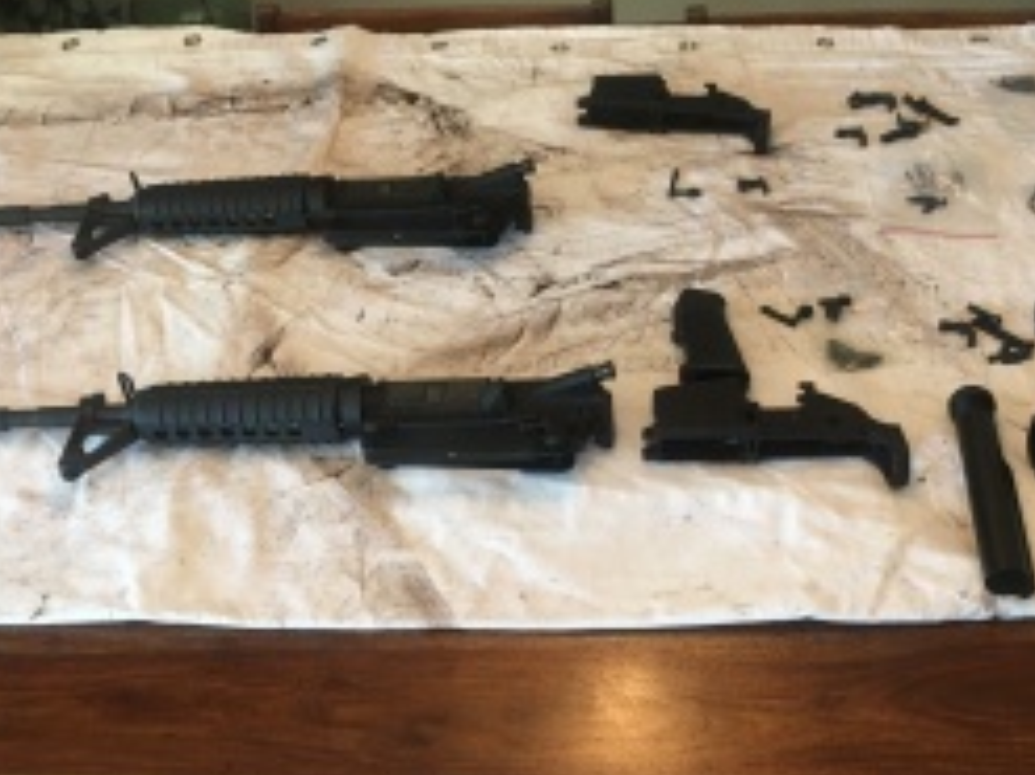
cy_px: 373
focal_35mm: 43
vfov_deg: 33.6
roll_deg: +4.6
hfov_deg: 43.8
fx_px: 1285
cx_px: 574
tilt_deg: -44.7
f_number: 2.2
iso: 100
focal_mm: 4.15
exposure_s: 1/30
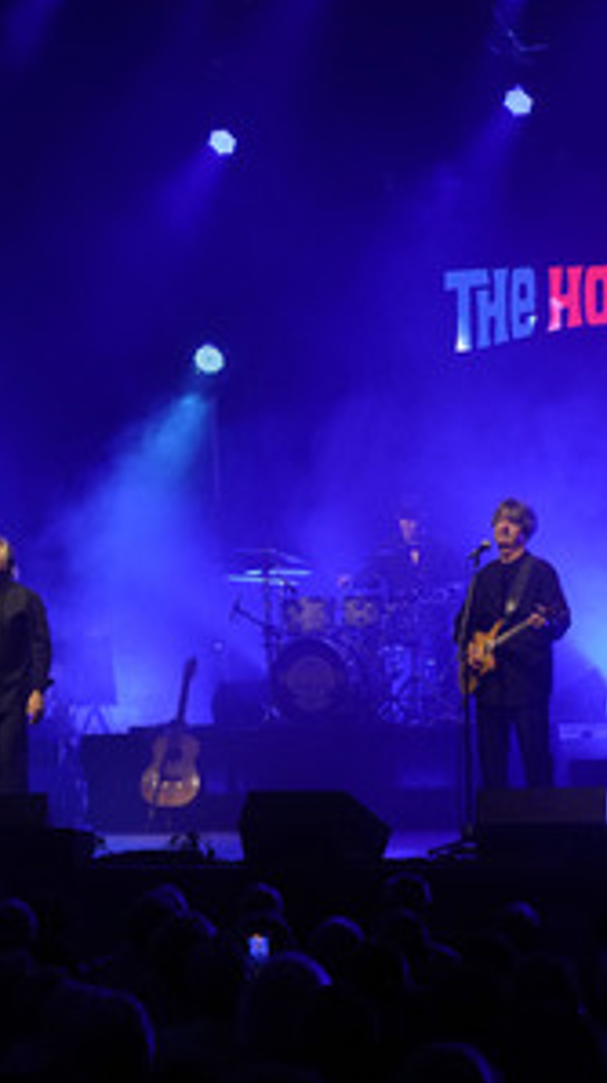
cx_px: 205
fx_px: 3185
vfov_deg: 19.3
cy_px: 542
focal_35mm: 111
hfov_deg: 10.9
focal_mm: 70
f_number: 5
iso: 1600
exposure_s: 1/160
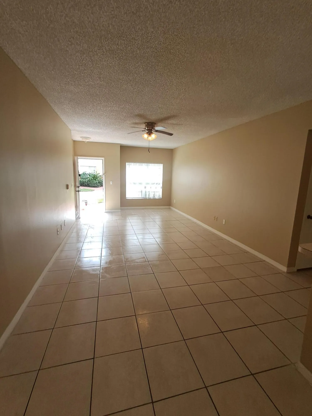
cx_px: 156
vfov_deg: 94.5
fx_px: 192
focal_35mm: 16
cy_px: 208
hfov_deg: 78.1
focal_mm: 1.64
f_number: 2.2
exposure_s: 1/100
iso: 80
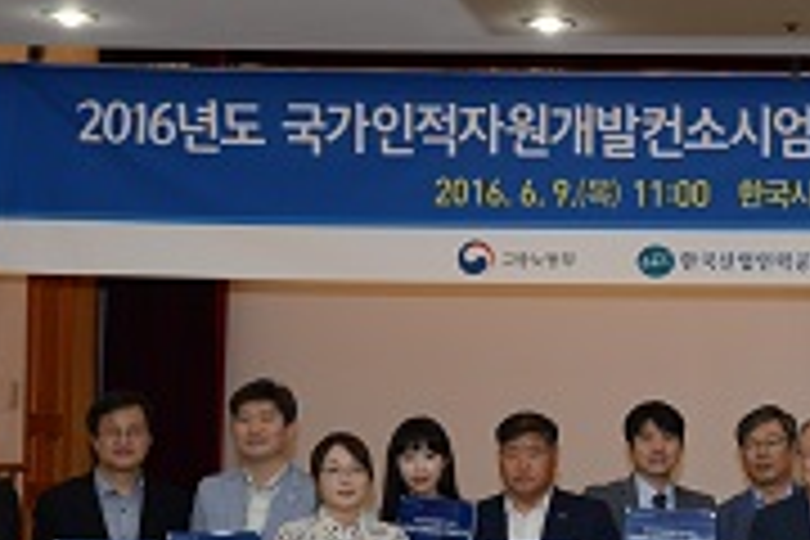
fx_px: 2137
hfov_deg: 20.7
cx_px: 824
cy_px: 378
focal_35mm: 95
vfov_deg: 14.4
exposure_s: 1/80
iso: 1600
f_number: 8
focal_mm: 38
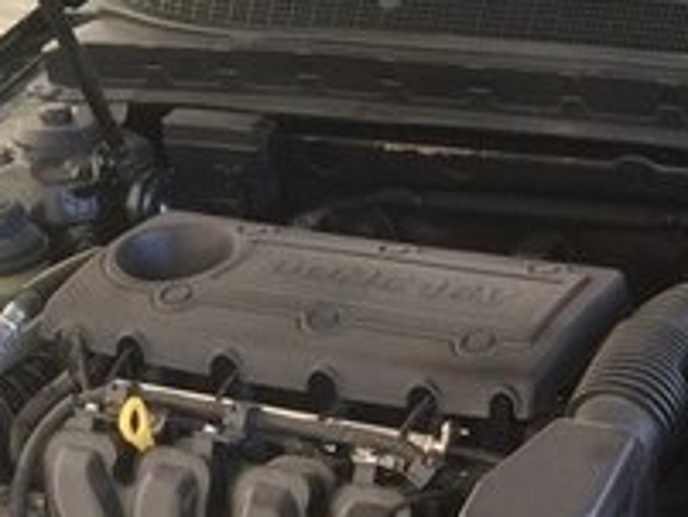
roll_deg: +13.8
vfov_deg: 14.7
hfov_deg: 20.4
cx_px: 537
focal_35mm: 95
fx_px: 1889
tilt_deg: -36.7
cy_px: 738
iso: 50
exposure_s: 1/100
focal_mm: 4.15
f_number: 2.2
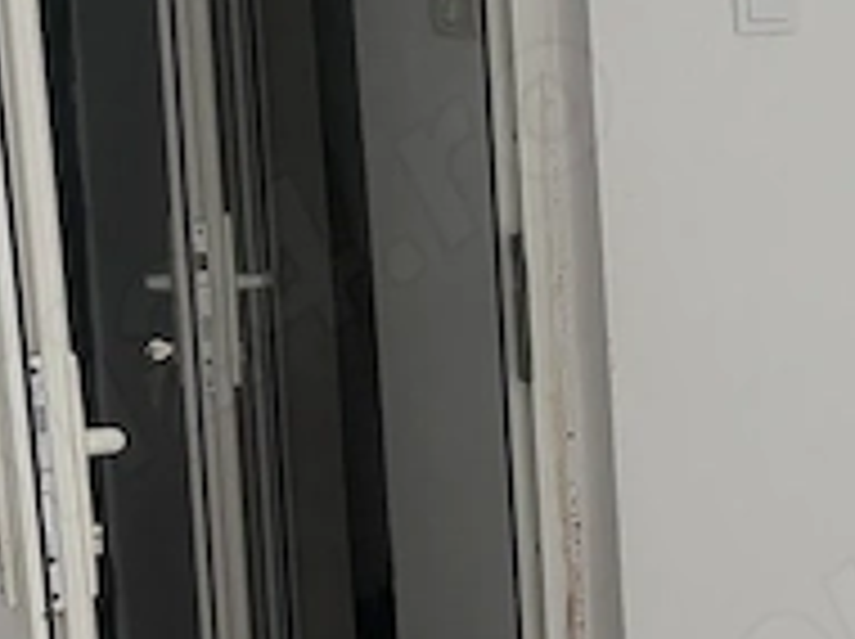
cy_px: 477
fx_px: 3380
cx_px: 1706
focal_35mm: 137
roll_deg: +1.0
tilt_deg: -9.6
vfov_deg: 10.8
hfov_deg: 12.7
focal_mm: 5.96
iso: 50
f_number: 1.6
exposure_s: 1/596
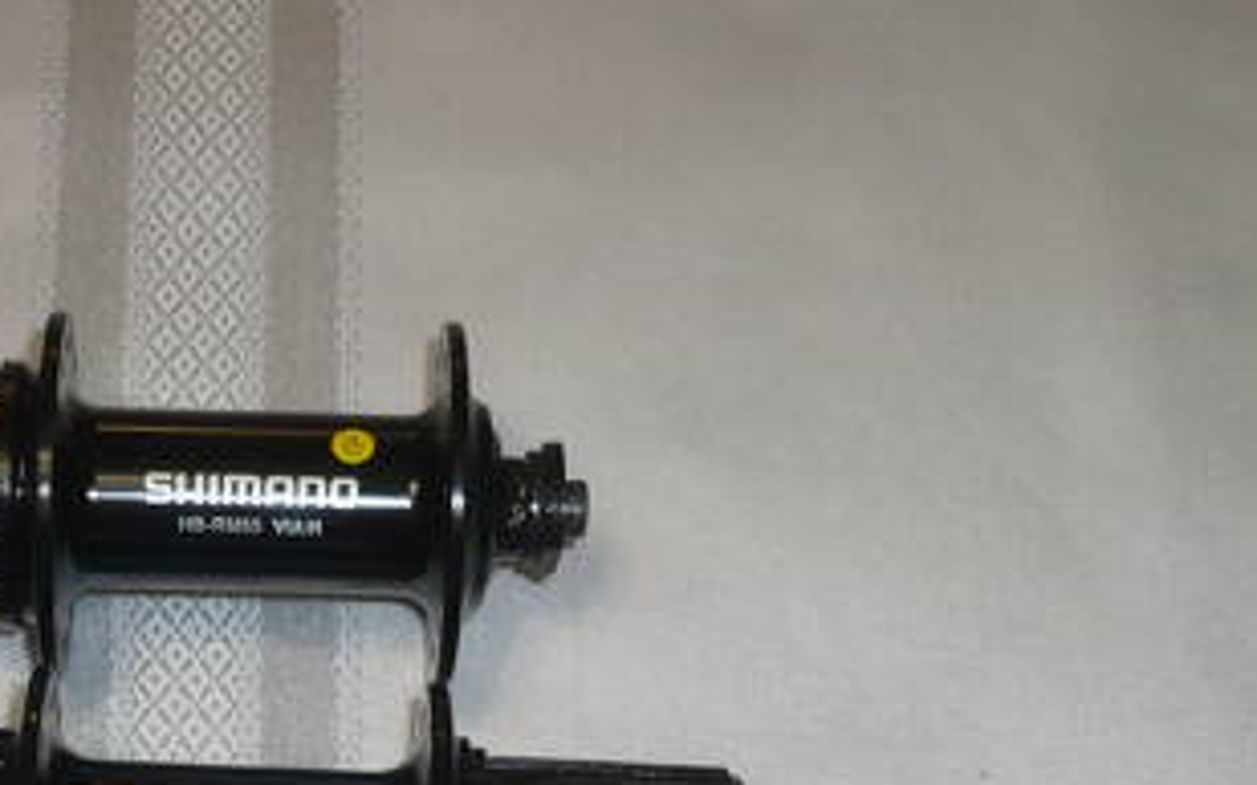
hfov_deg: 26.3
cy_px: 933
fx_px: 2637
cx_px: 264
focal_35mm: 77
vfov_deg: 16.3
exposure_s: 1/30
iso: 100
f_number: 2.8
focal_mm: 5.8
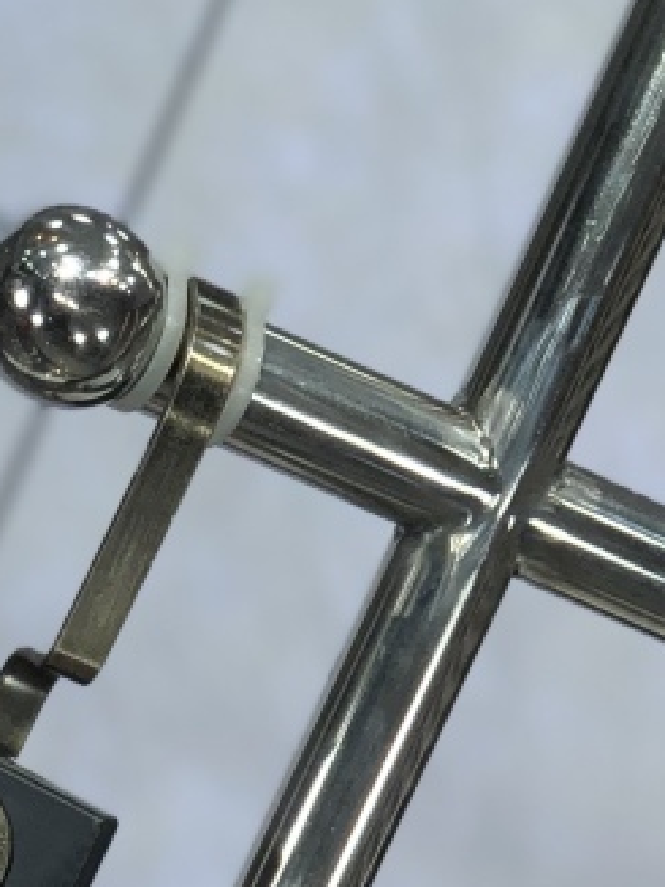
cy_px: 1546
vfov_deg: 8.4
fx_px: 5870
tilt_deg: -10.8
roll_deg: -24.5
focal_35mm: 229
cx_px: 280
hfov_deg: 6.5
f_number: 2.4
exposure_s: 1/552
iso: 16
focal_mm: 6
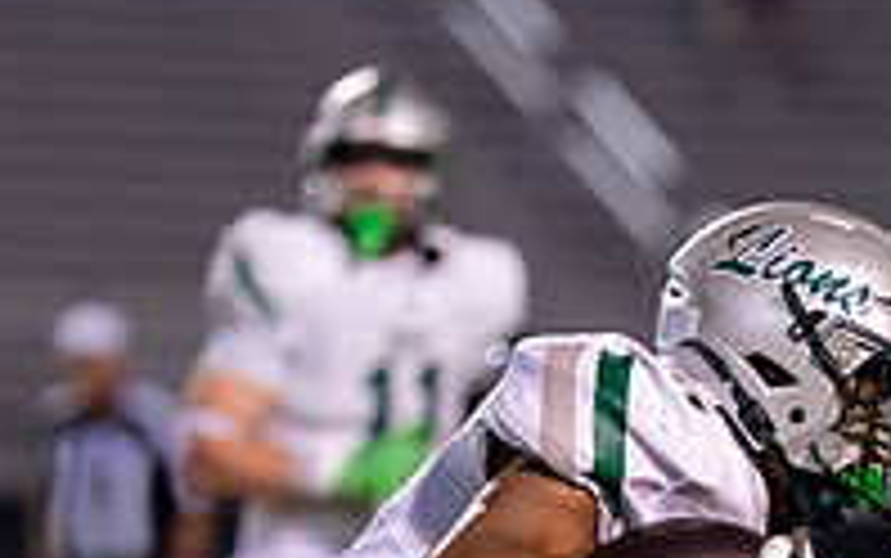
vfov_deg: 2.4
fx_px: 13023
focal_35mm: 536
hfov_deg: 3.9
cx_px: 672
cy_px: 900
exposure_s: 1/1000
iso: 1000
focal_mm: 135
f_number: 1.8
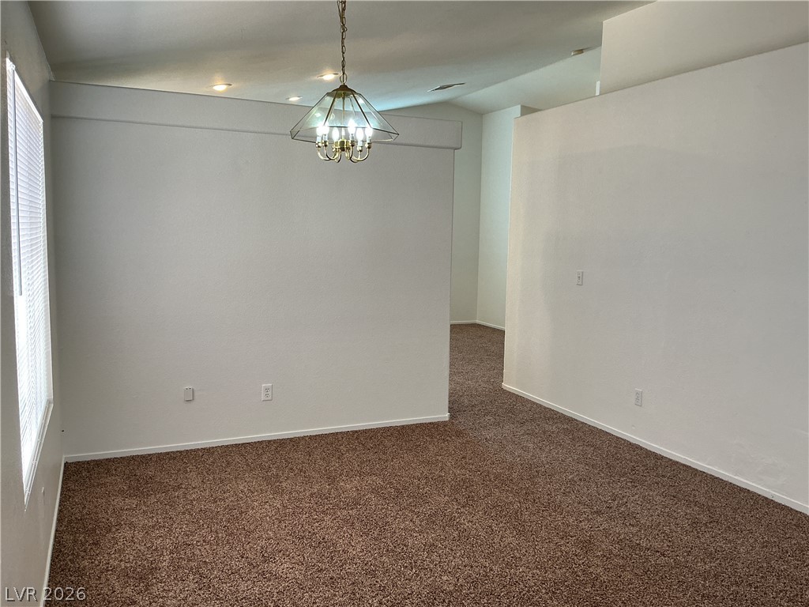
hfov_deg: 61.7
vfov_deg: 48.2
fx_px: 678
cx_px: 404
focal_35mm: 29
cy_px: 304
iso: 125
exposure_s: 1/60
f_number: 1.8
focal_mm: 3
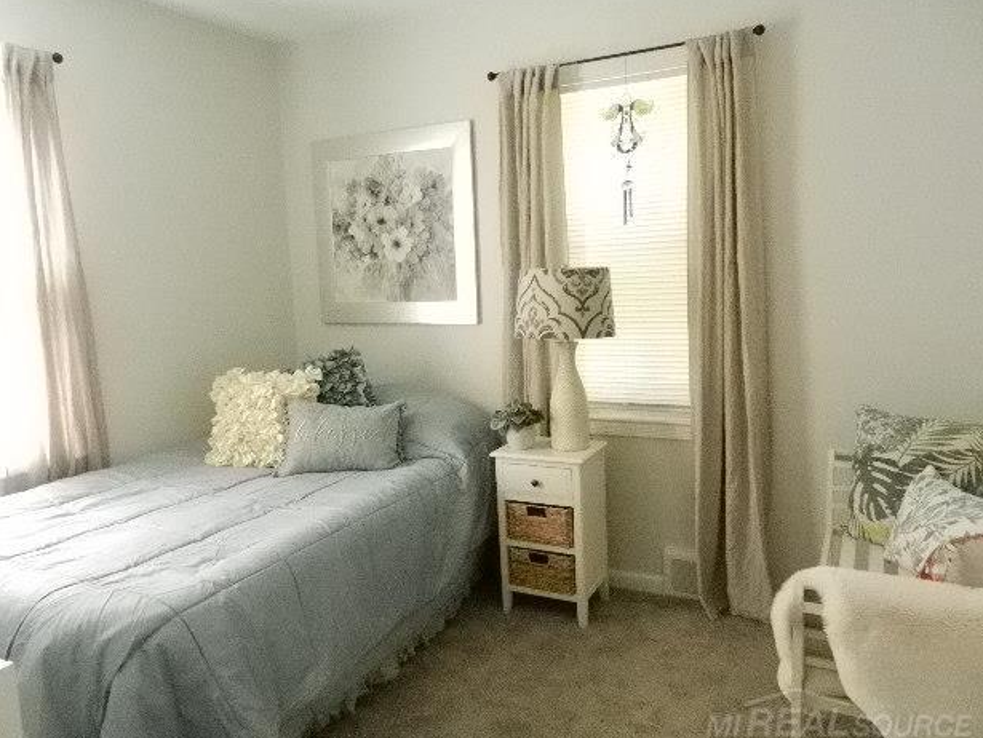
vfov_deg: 53.1
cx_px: 483
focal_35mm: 26
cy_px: 364
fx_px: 739
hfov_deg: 67.3
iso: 3200
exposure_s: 1/250
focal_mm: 4.5
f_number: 3.5
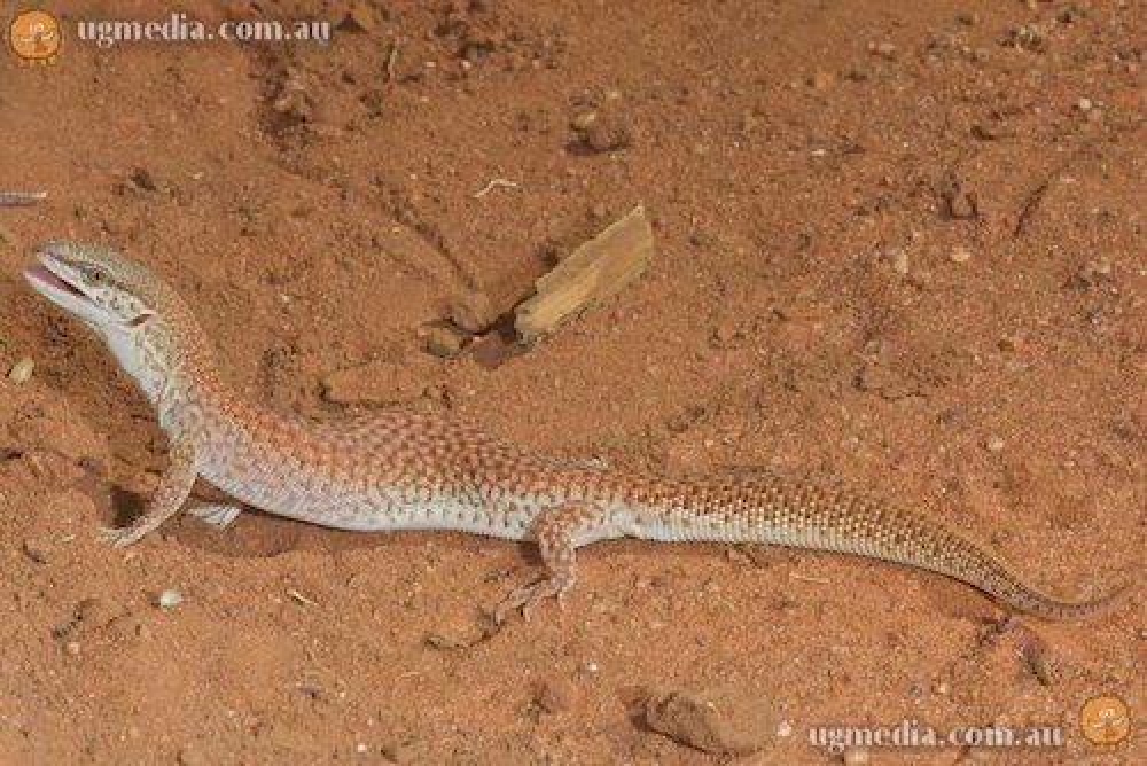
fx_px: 5021
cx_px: 574
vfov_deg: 8.7
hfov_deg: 13.0
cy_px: 383
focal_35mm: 158
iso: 100
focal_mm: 105
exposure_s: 1/80
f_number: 25
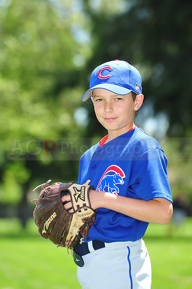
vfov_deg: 10.3
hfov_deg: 6.9
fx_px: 1602
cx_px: 96
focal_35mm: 200
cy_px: 144
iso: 200
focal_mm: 200
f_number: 5.6
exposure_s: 1/320
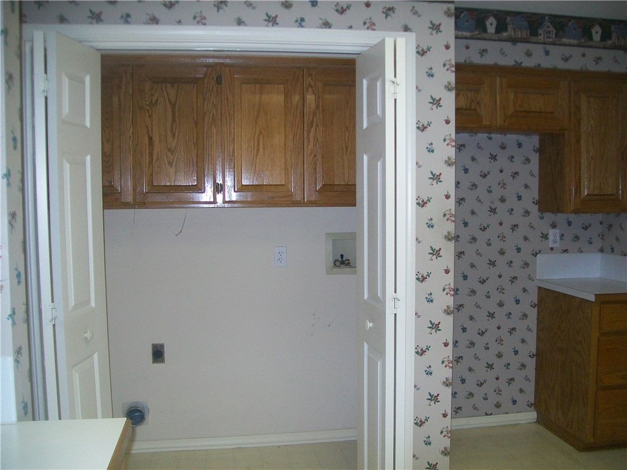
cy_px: 235
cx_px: 314
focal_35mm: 34
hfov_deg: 54.0
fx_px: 616
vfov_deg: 41.8
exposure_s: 1/60
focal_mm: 6.1
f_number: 2.7
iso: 160
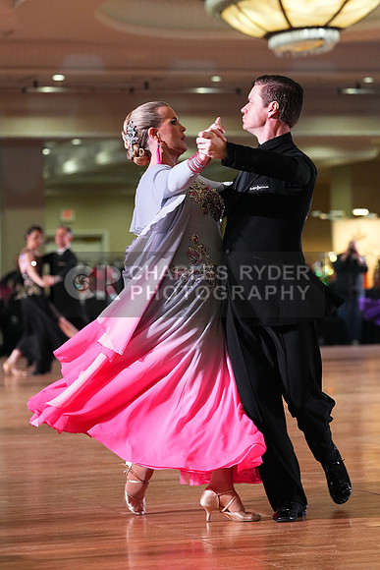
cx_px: 190
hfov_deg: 10.6
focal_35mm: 129
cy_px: 285
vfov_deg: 15.9
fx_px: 2041
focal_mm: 129
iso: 6400
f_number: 4.5
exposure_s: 1/400
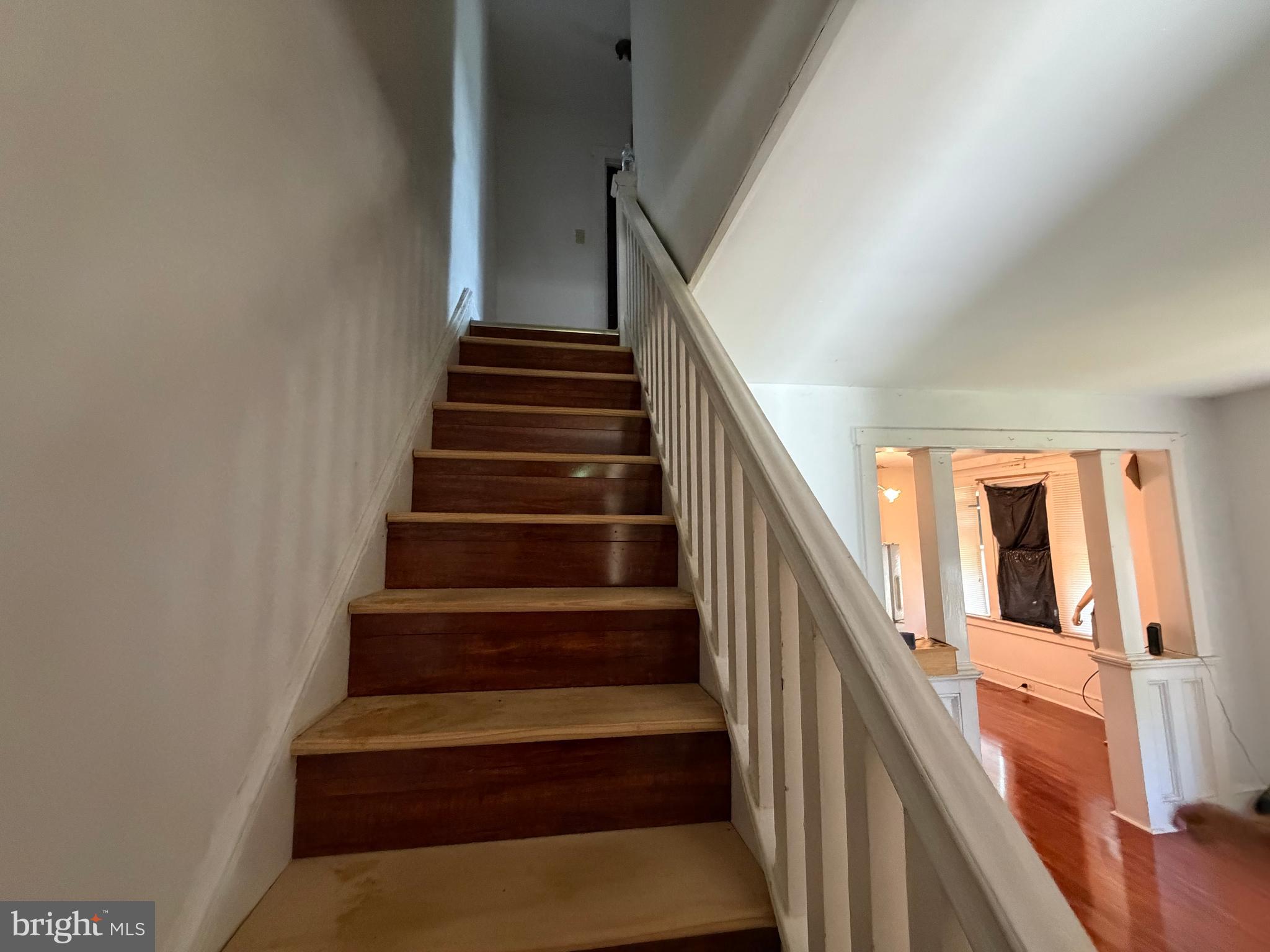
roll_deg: +1.5
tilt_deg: +5.5
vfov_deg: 85.7
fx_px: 514
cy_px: 476
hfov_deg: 102.1
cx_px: 635
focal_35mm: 14
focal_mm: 2.22
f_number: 2.2
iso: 640
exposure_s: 1/60
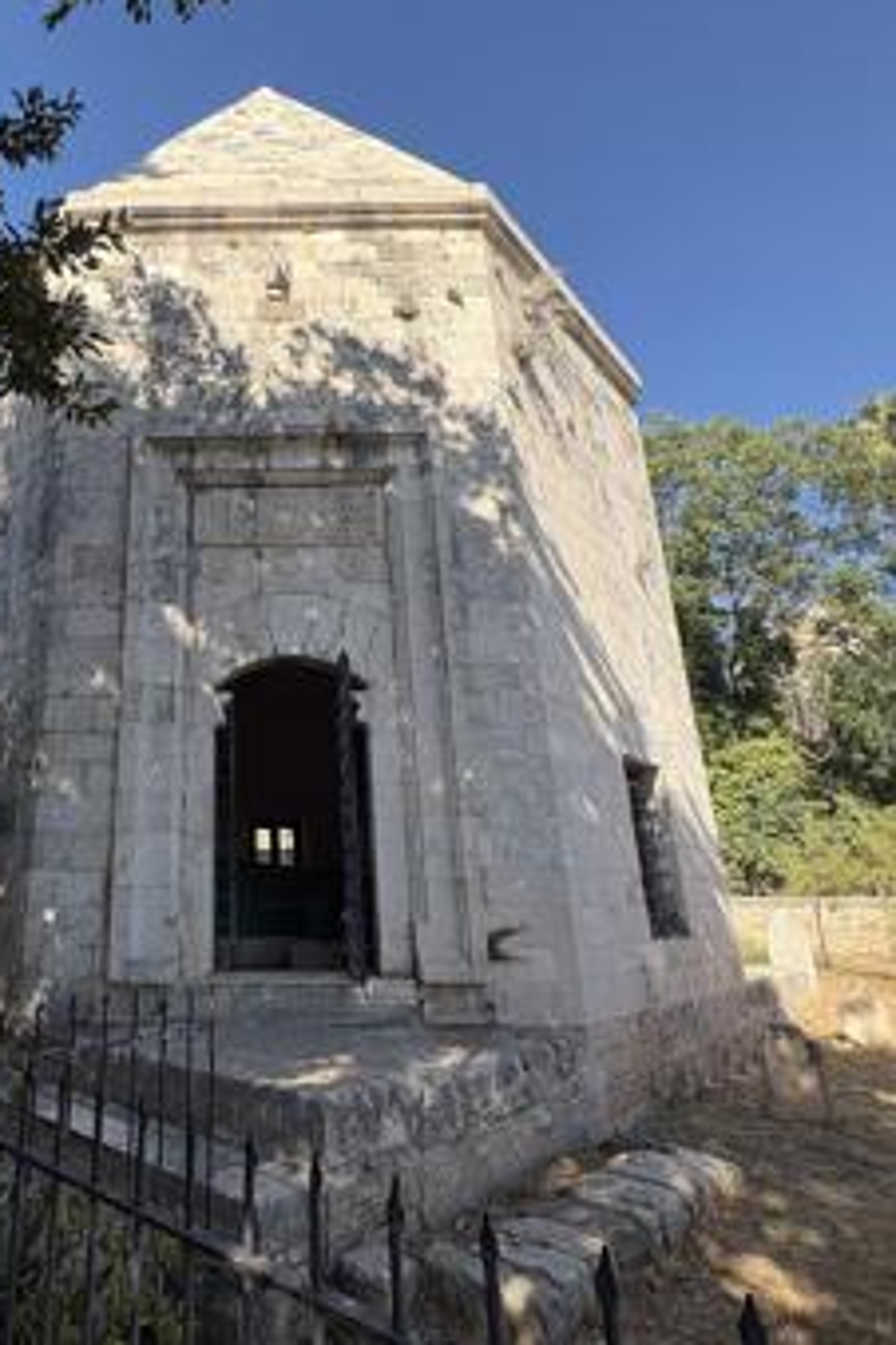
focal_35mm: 20
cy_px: 655
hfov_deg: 59.1
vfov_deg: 84.0
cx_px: 238
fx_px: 747
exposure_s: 1/652
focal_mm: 2.22
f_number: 2.2
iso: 50
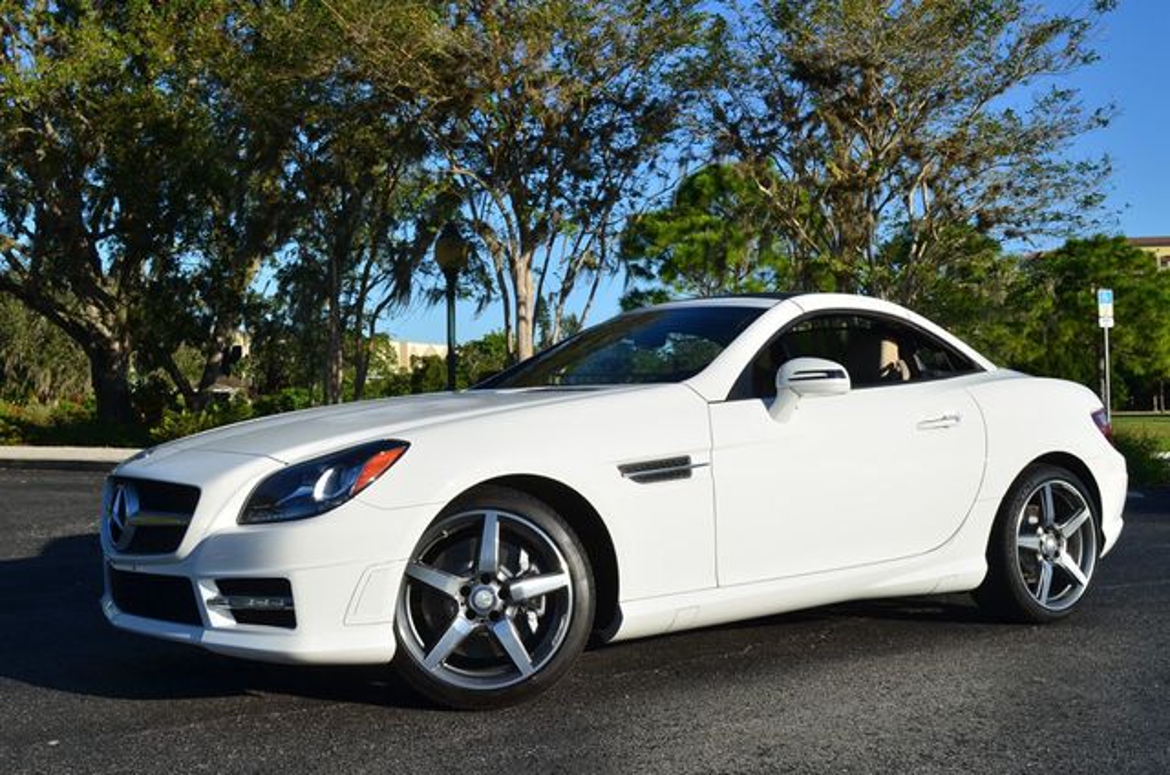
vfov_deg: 31.8
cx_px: 585
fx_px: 1362
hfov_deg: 46.5
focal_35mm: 42
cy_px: 388
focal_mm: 28
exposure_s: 1/125
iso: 100
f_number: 11
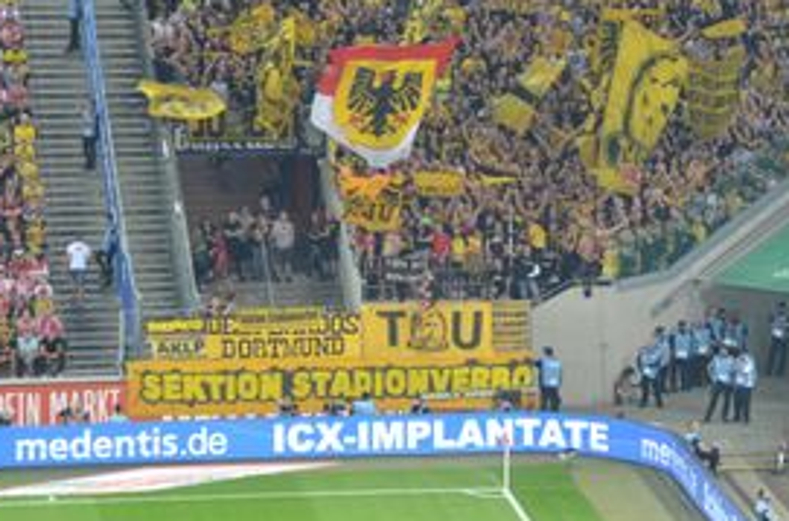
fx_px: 7234
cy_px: 103
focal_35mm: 331
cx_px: 600
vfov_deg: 4.1
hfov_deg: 6.2
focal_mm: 105
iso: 1600
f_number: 5.6
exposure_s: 1/80
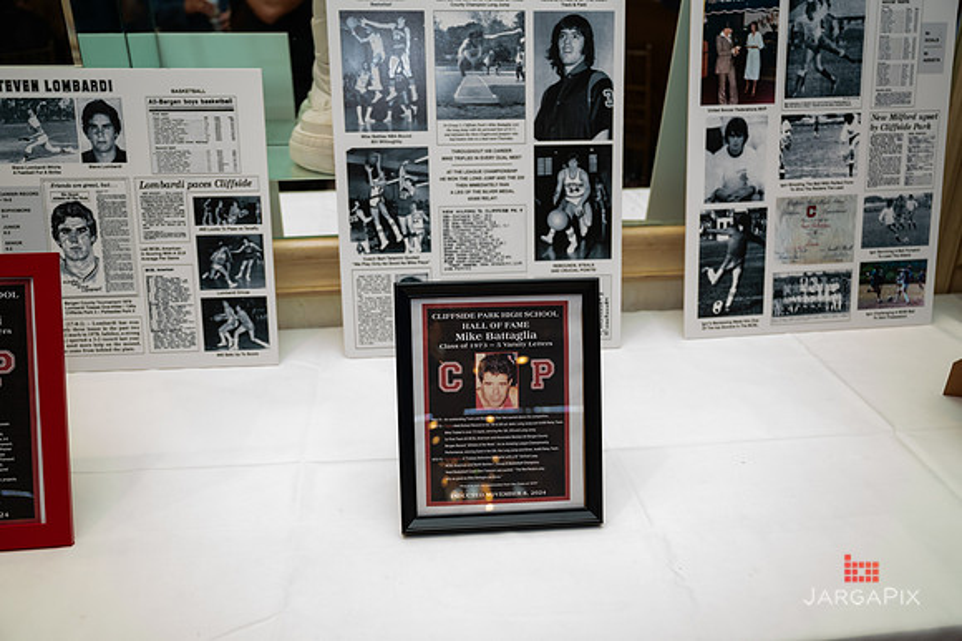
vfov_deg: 42.9
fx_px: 815
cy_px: 320
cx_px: 481
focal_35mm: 30
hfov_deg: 61.1
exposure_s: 1/200
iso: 1600
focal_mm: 30.5
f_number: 3.2
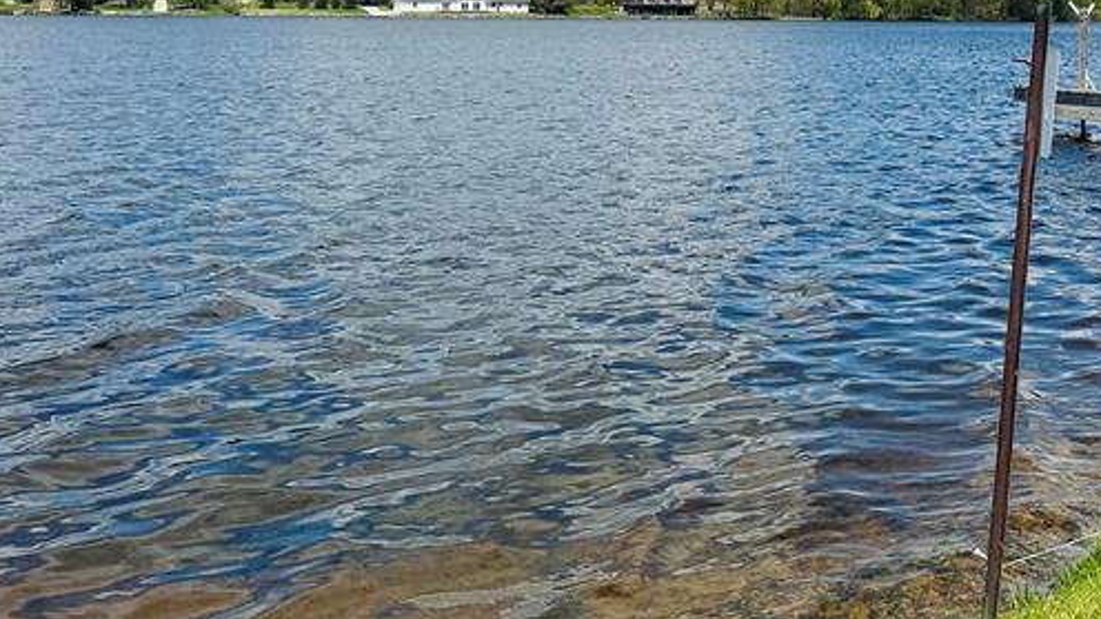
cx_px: 668
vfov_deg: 21.4
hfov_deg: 38.3
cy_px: -16
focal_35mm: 54
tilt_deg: +2.8
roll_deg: -2.5
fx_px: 1576
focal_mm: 6.86
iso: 80
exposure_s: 1/8929
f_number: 1.78
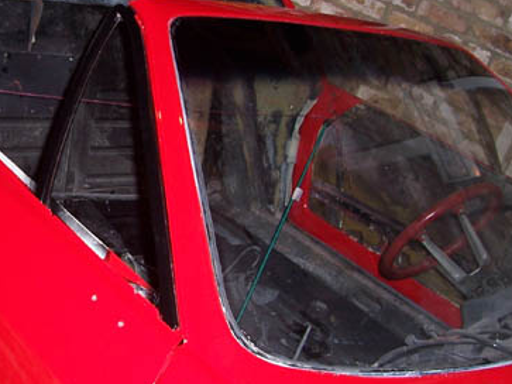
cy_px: 175
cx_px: 65
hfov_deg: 30.9
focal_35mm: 60
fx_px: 887
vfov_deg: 24.4
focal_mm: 5.6
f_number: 2.7
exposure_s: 1/60
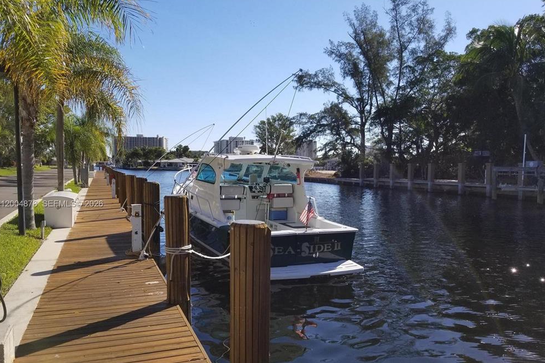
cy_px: 204
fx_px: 424
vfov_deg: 46.3
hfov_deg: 65.5
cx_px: 276
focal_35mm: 28
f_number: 1.7
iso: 50
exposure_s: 1/2704
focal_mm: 4.25
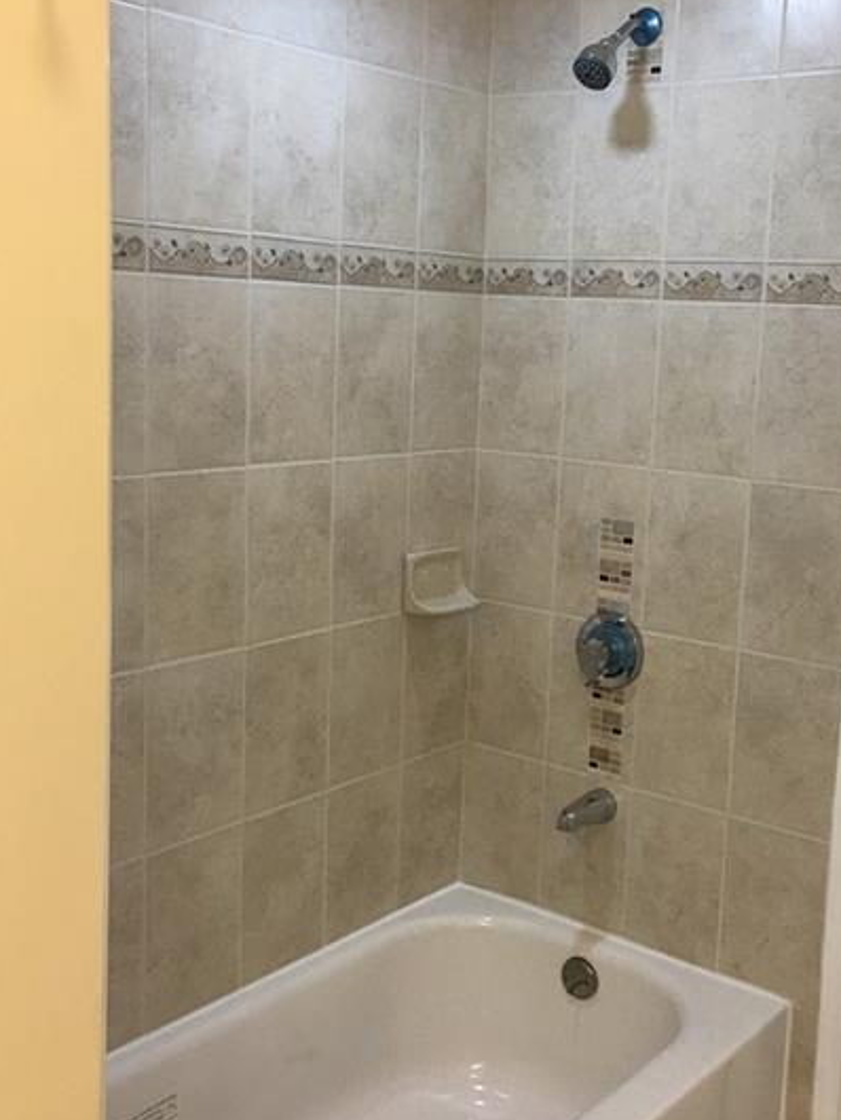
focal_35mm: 42
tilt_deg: -5.8
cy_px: 520
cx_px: 532
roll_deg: -2.4
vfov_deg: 44.7
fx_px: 1359
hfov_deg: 34.2
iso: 40
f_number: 2.2
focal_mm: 4.15
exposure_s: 1/30
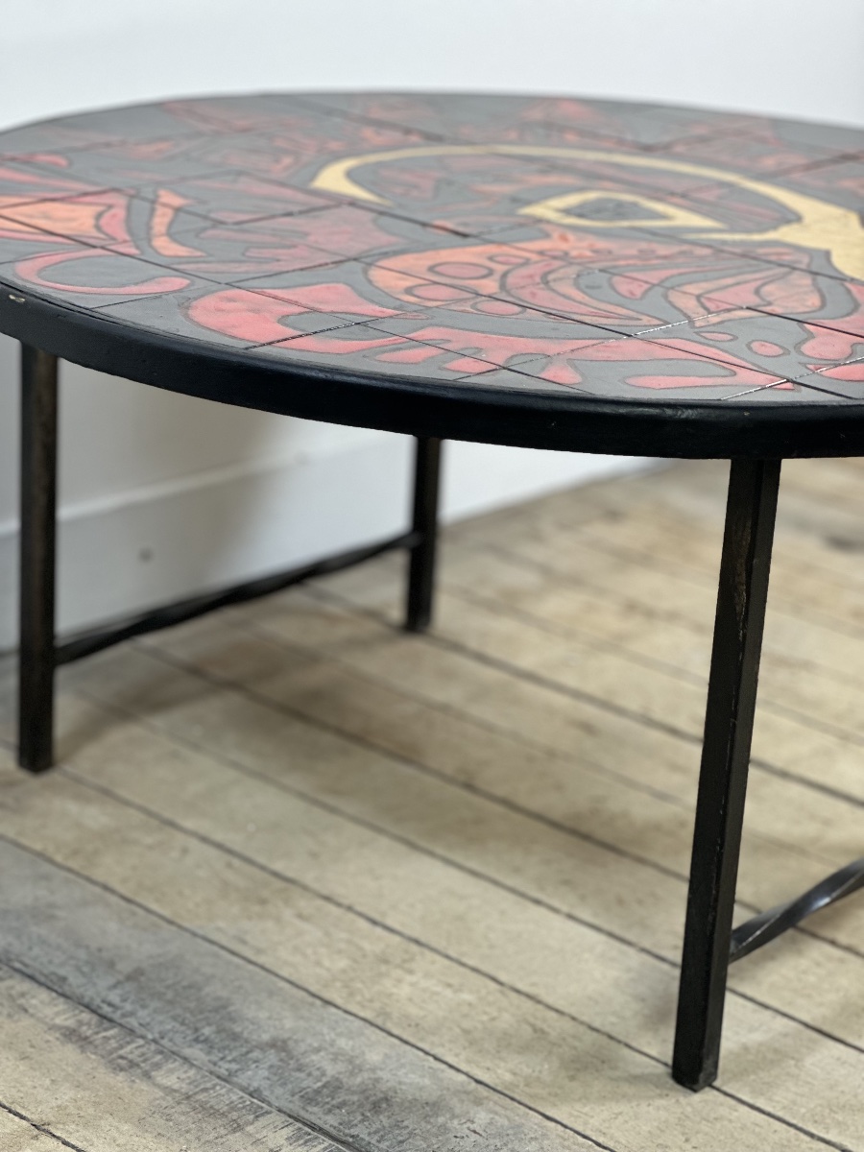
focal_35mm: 77
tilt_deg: -18.9
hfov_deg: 19.1
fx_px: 2563
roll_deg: -3.6
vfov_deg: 25.3
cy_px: 576
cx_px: 432
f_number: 2.8
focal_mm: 9
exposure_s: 1/50
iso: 160
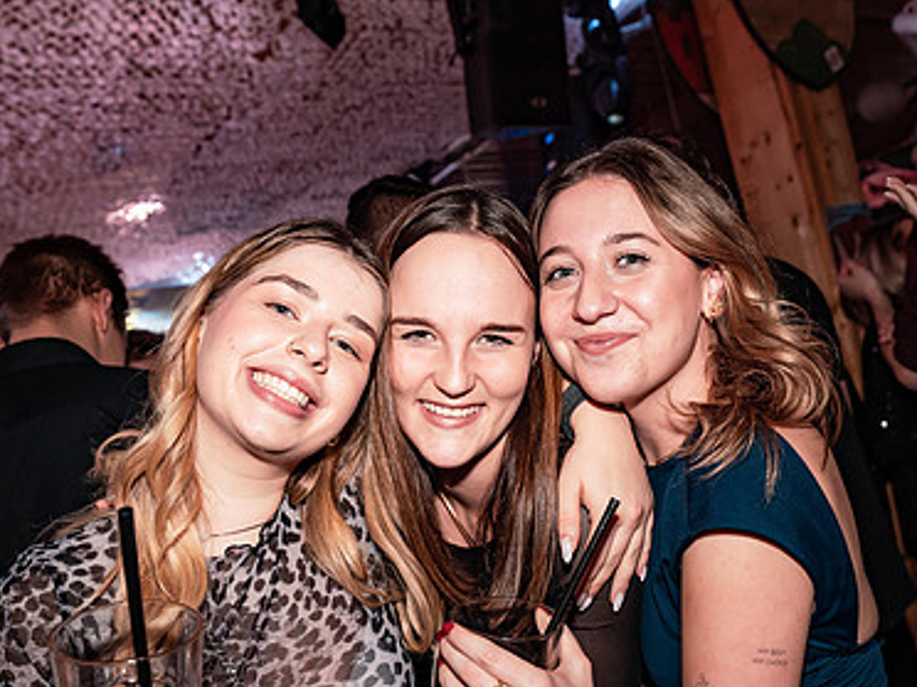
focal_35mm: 33
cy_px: 415
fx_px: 874
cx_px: 446
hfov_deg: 55.3
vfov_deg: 42.7
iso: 1600
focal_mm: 22
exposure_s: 1/60
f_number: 4
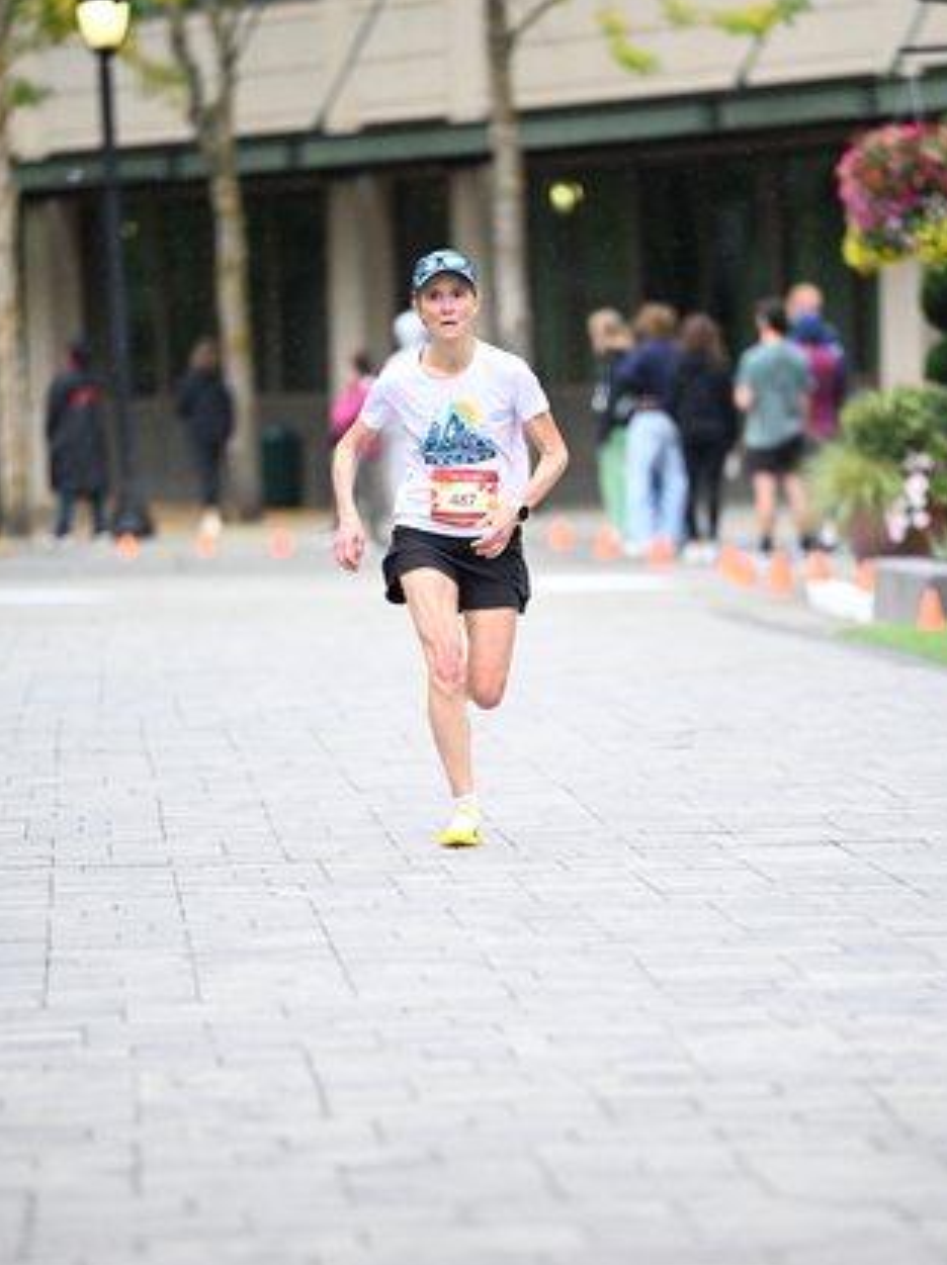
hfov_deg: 5.8
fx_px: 9279
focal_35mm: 254
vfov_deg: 7.8
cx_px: 527
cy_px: 664
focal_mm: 200
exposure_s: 1/1250
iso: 1250
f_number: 2.8
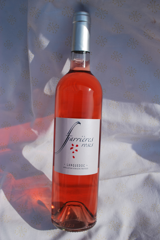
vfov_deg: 53.1
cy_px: 120
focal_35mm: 36
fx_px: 239
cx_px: 80
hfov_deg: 37.0
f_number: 9
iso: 100
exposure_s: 1/320
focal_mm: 24
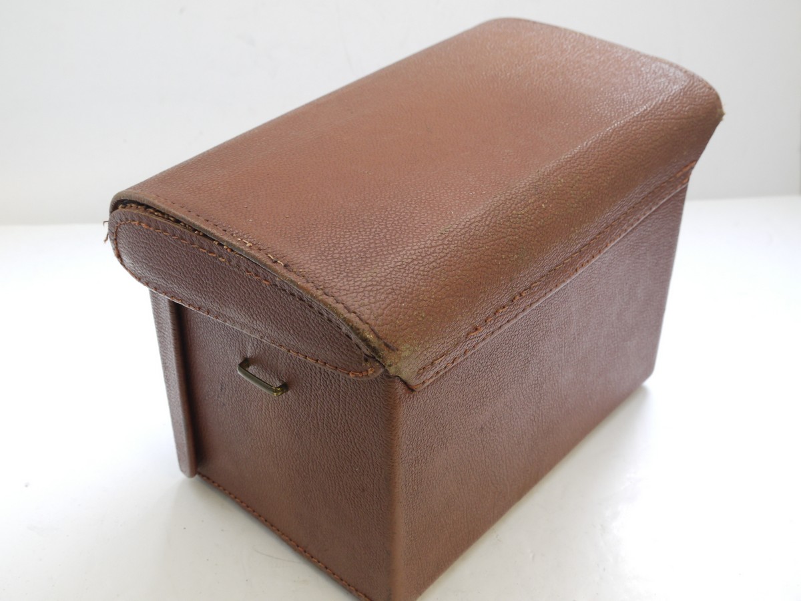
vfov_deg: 32.9
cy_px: 300
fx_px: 1018
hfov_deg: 42.9
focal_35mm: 44
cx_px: 400
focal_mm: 22
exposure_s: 1/6
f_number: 10
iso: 400
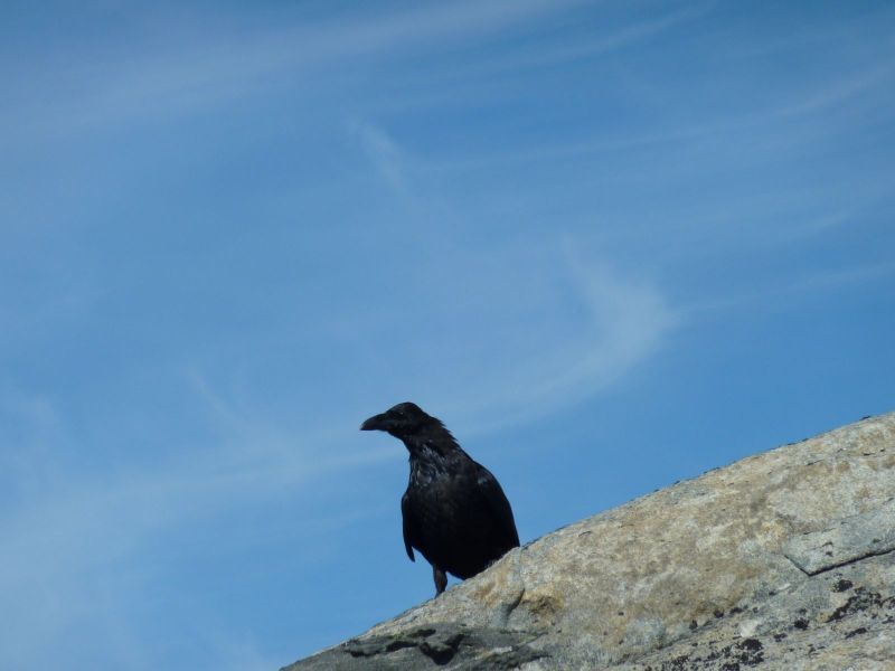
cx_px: 448
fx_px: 7757
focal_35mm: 300
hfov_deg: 6.6
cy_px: 336
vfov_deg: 5.0
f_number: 5.6
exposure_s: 1/1000
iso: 80
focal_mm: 49.2
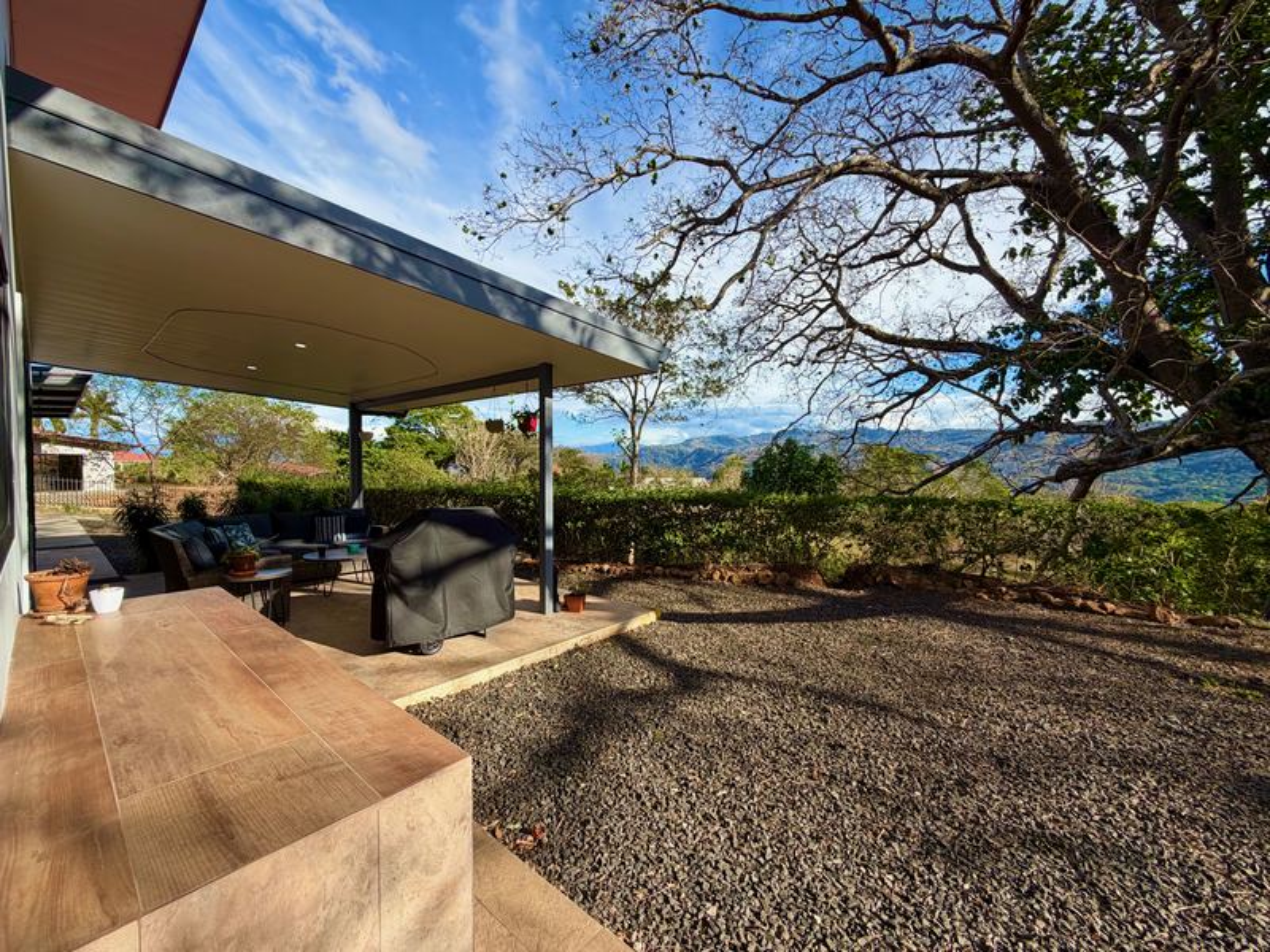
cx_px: 635
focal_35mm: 14
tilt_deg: -1.7
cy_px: 476
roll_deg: +0.0
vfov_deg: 85.7
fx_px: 514
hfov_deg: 102.1
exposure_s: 1/770
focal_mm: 2.22
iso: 32
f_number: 2.2
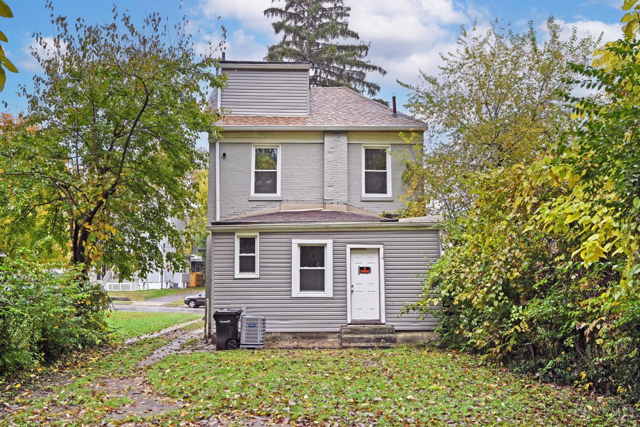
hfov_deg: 61.9
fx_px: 533
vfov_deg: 43.6
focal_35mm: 30
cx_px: 320
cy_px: 214
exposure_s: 1/250
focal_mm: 30
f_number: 5.6
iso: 200
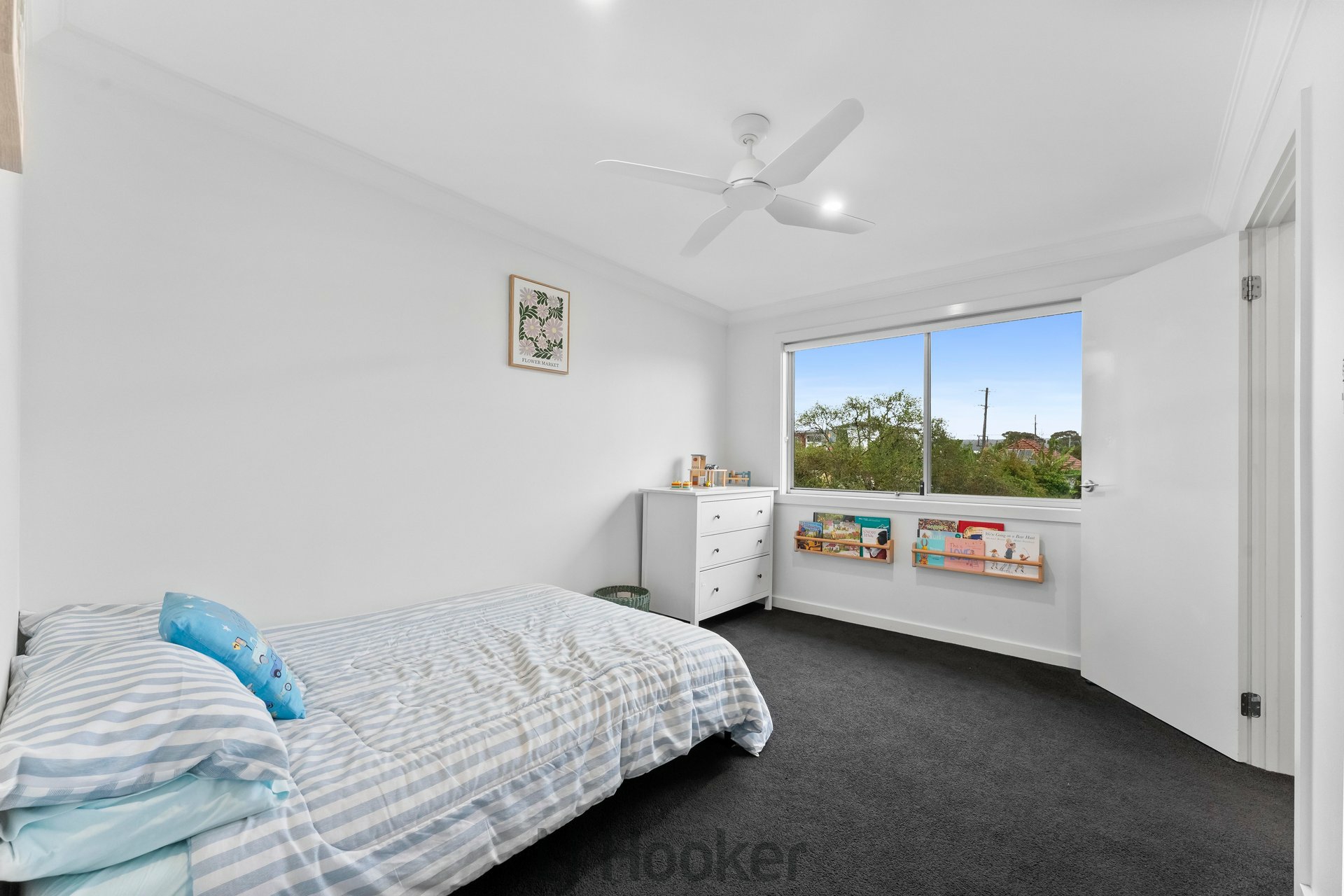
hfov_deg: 104.3
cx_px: 672
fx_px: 523
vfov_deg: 81.2
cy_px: 448
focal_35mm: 14
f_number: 9
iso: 3200
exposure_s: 1/20
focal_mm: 14
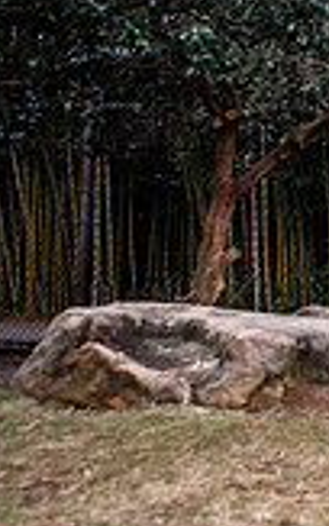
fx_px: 1247
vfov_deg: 23.8
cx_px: 890
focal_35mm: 87
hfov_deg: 11.3
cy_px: 269
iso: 100
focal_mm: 24
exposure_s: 1/200
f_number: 2.8
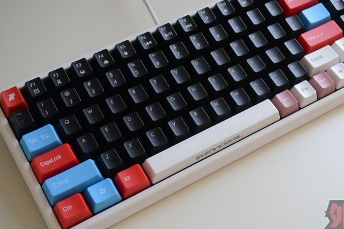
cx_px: 198
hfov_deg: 31.4
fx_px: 611
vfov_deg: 21.2
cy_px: 92
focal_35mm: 64
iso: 400
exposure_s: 1/40
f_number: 4.5
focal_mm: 30
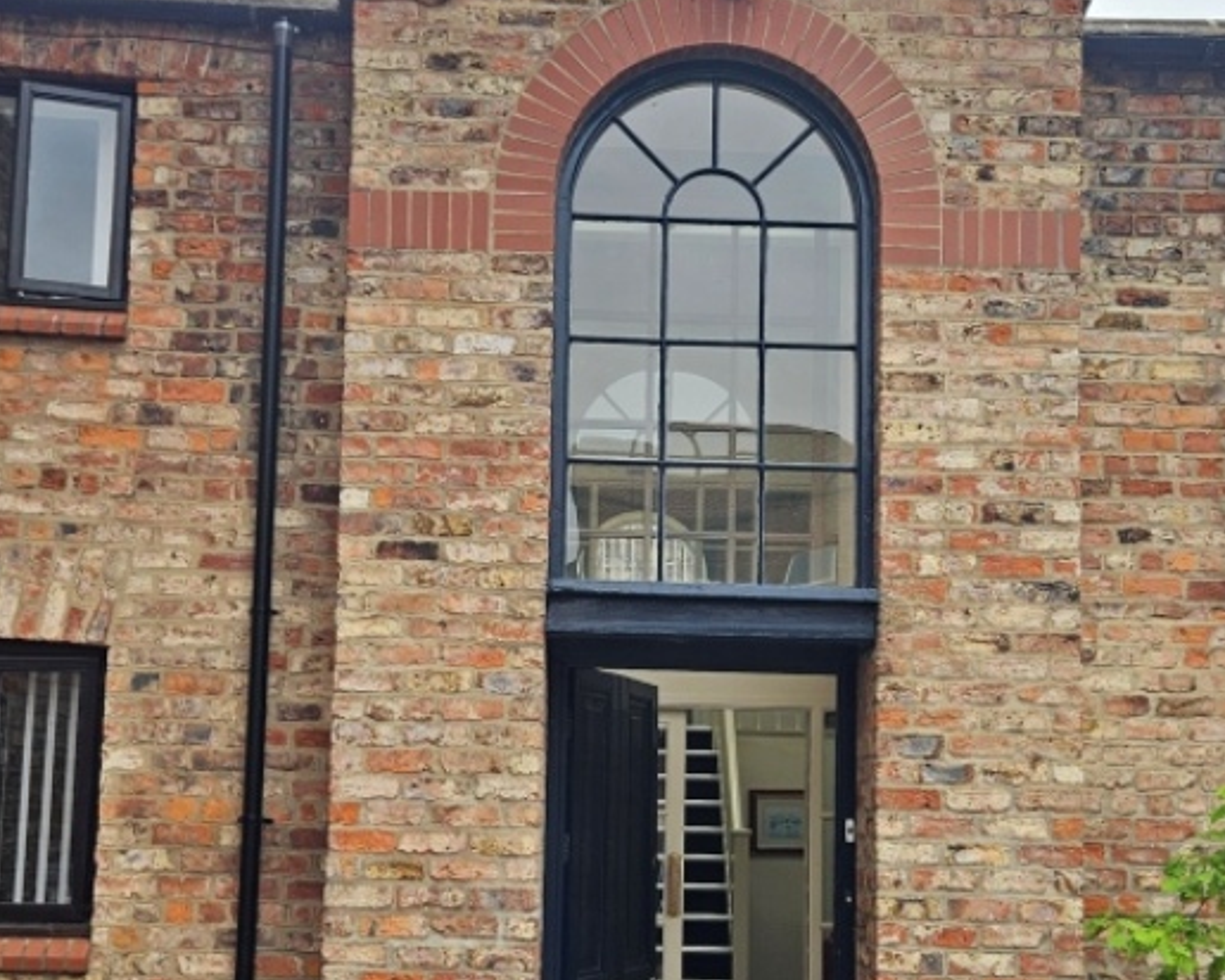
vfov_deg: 30.7
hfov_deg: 38.0
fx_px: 1777
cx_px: 681
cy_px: 625
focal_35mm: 49
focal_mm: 5.4
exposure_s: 1/321
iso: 25
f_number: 1.8
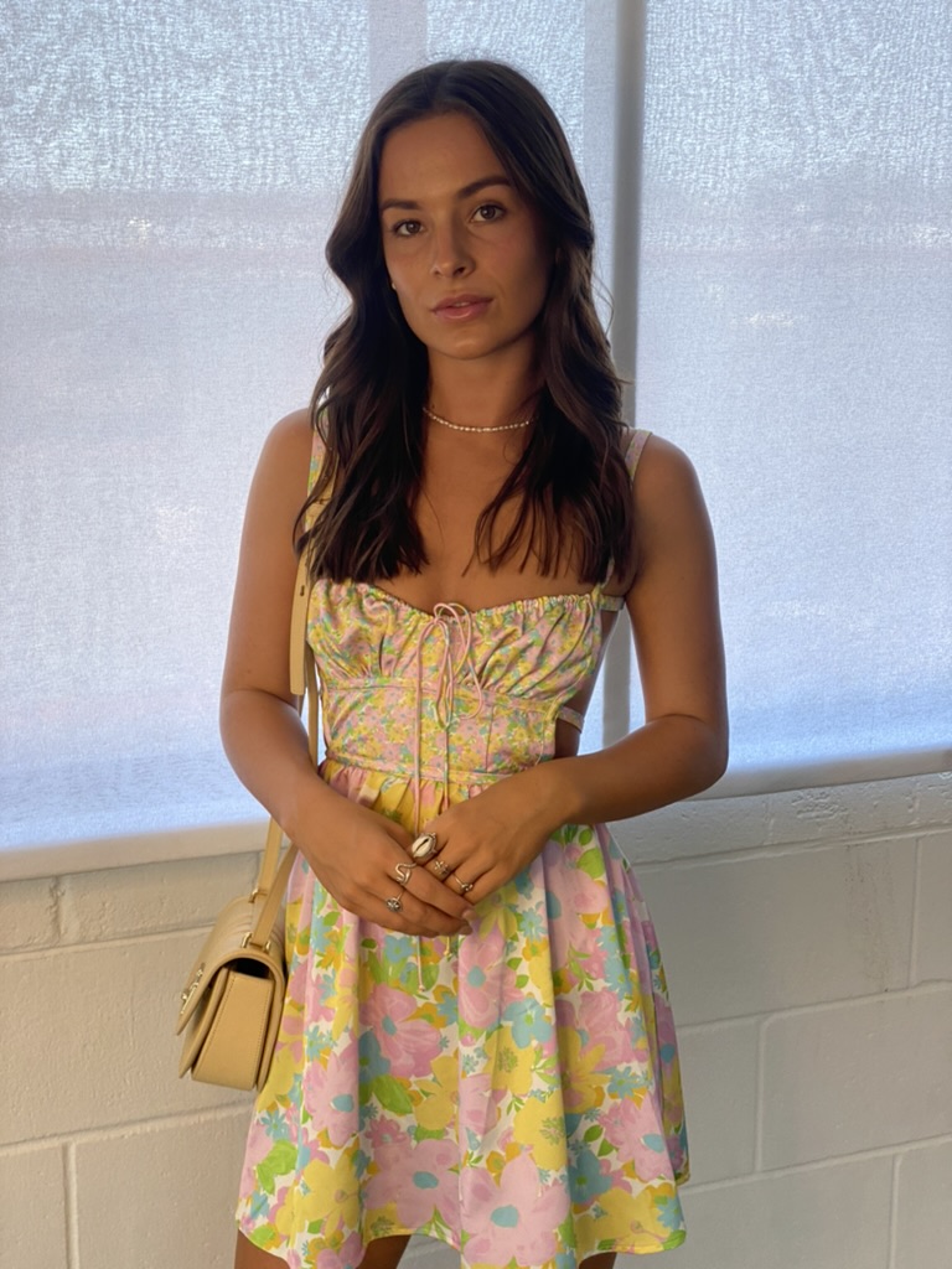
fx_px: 1907
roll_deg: -0.2
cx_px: 476
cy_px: 634
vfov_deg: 36.8
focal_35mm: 52
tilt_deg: -10.9
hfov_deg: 28.0
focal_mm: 6
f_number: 2
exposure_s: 1/174
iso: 20
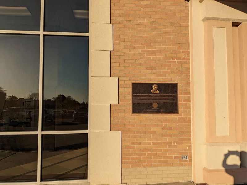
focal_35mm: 27
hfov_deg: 65.3
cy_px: 92
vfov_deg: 51.4
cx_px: 124
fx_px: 193
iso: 46
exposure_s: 1/3344
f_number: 1.73
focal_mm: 4.38
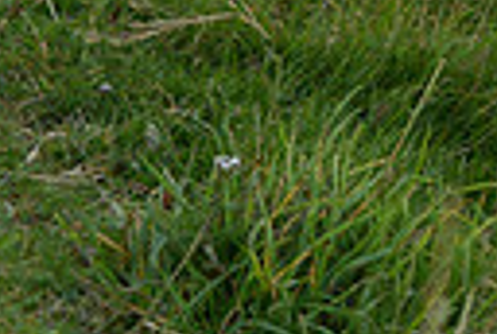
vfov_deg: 4.3
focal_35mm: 316
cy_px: -233
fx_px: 4373
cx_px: 1041
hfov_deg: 6.3
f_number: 4.5
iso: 2500
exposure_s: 1/1000
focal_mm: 70
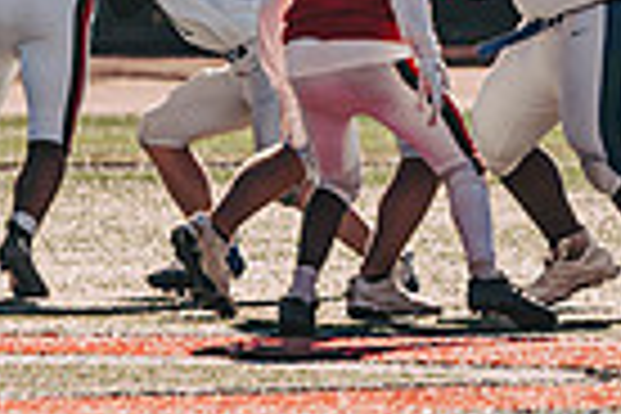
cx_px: 970
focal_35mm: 982
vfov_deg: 1.4
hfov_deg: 2.1
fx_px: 16938
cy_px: -42
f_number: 3.2
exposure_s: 1/2500
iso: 250
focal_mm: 175
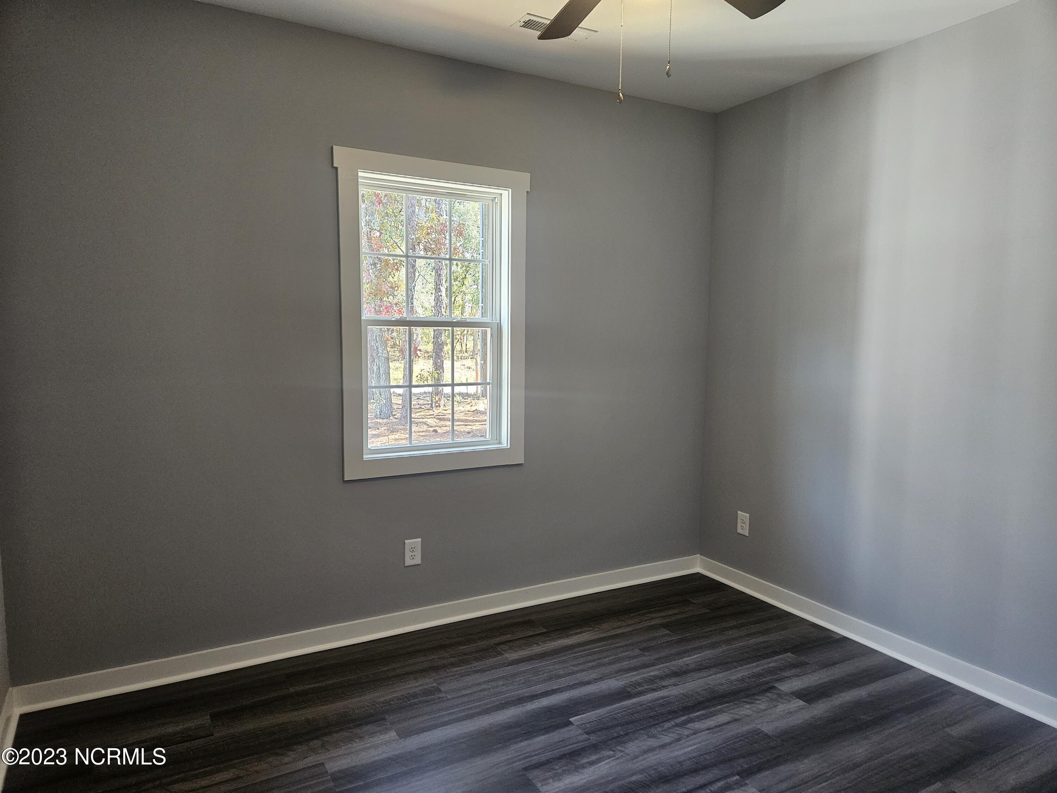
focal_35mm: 23
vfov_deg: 58.9
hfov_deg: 73.9
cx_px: 528
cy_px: 396
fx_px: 702
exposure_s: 1/120
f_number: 1.8
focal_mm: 5.4
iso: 400
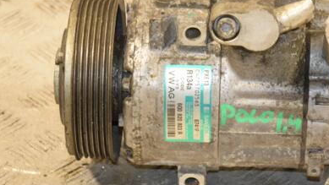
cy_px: 90
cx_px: 239
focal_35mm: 182
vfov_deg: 6.7
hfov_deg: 11.8
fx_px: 1586
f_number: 5.3
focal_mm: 75
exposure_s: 1/125
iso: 800
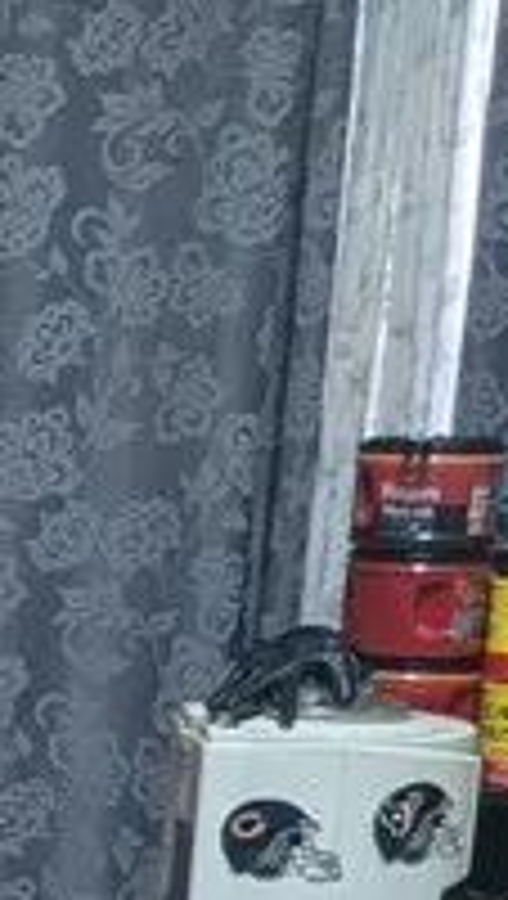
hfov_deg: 10.6
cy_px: 839
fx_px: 2124
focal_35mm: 89
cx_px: -897
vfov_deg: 23.2
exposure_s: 1/24
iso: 273
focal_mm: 2.35
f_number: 2.2
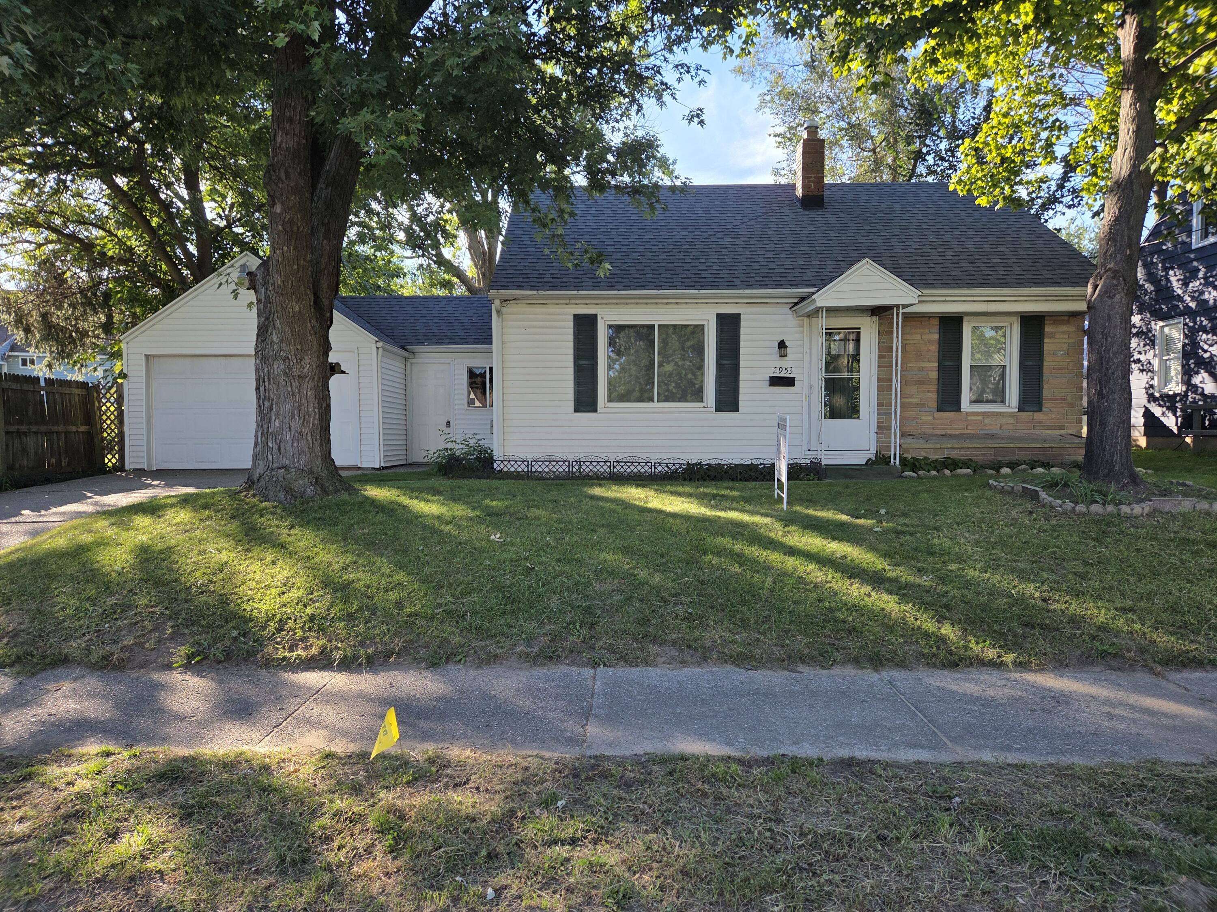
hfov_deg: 73.9
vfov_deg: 58.9
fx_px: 809
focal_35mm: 23
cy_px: 456
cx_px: 608
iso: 80
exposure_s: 1/871
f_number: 1.8
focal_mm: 5.4
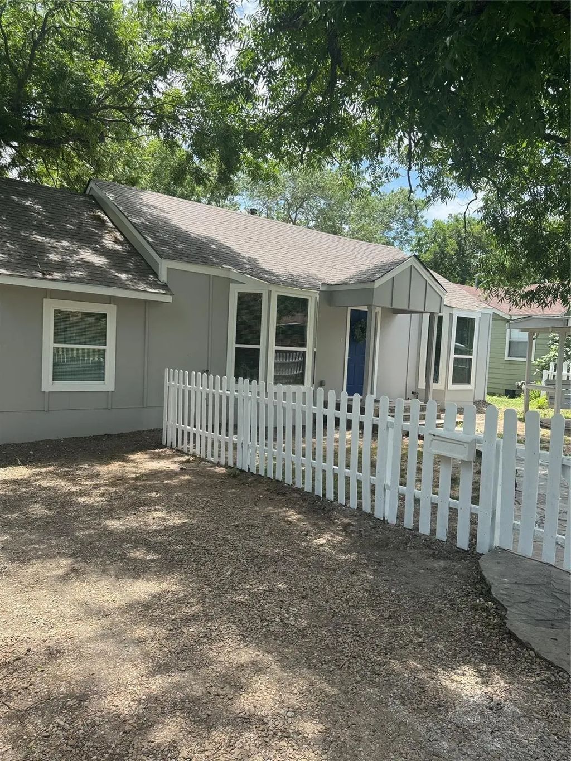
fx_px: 528
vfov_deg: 71.6
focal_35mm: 24
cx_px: 286
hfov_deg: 56.8
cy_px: 380
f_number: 1.78
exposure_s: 1/1238
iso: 80
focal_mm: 6.76
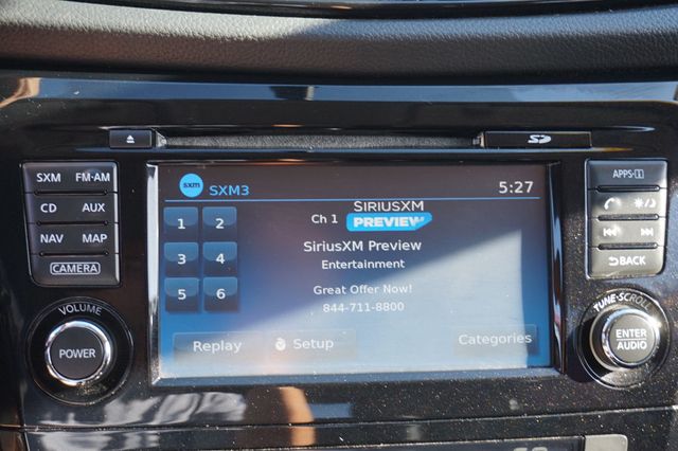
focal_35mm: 51
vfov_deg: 26.5
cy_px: 226
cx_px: 339
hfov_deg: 38.9
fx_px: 960
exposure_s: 1/60
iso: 250
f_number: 5
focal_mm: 34
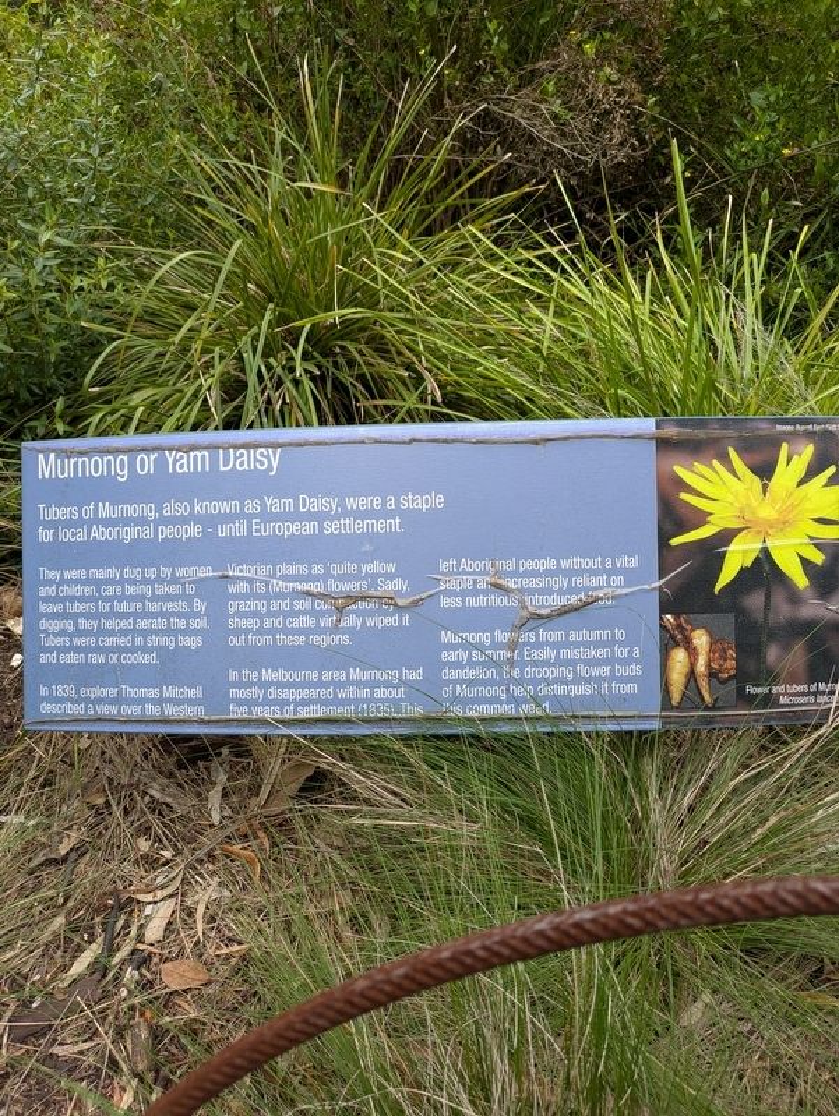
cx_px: 420
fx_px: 807
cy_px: 558
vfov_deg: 69.4
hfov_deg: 54.9
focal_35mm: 25
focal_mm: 5.43
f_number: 1.89
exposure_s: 1/199
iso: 43
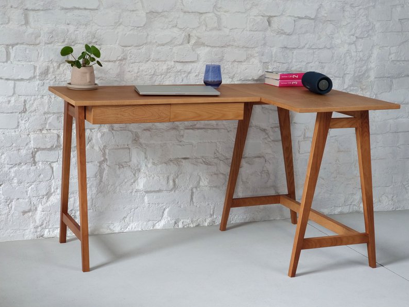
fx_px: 863
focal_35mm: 73
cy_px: 155
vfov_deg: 20.2
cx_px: 206
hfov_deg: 26.7
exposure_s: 1/40
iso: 50
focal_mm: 9
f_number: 2.4
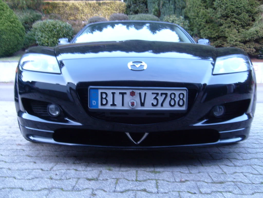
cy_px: 99
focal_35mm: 35
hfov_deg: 52.6
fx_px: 266
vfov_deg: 40.7
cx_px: 132
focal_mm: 5.8
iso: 200
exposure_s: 1/6
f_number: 2.8
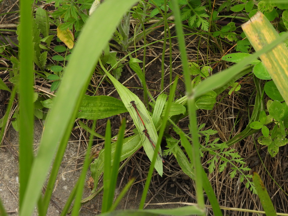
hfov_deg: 5.0
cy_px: 108
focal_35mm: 400
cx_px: 144
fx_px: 3328
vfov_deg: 3.7
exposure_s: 1/160
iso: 100
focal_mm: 71.4
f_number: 5.6
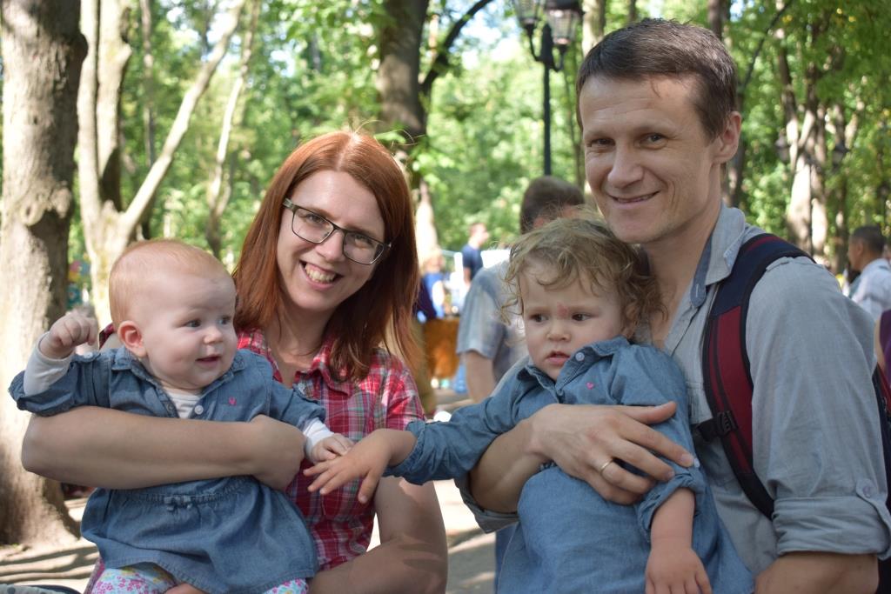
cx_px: 446
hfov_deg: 35.0
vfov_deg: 23.8
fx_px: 1411
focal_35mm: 57
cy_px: 297
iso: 400
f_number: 5.6
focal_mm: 38
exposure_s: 1/125
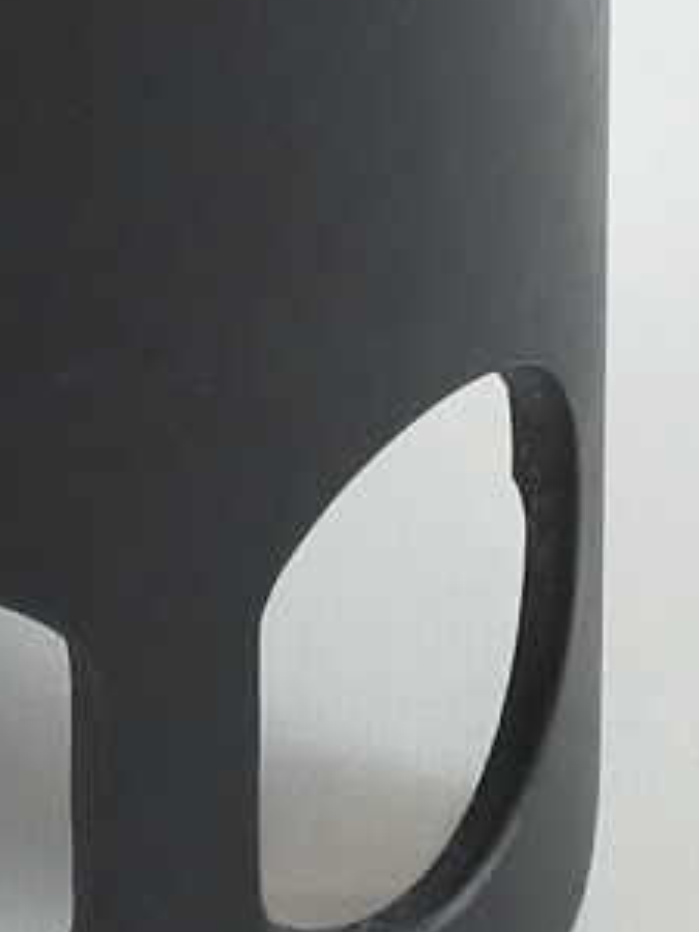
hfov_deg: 5.1
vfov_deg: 6.9
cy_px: 118
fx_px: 7727
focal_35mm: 287
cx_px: -264
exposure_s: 1/125
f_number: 4.5
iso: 450
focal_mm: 18
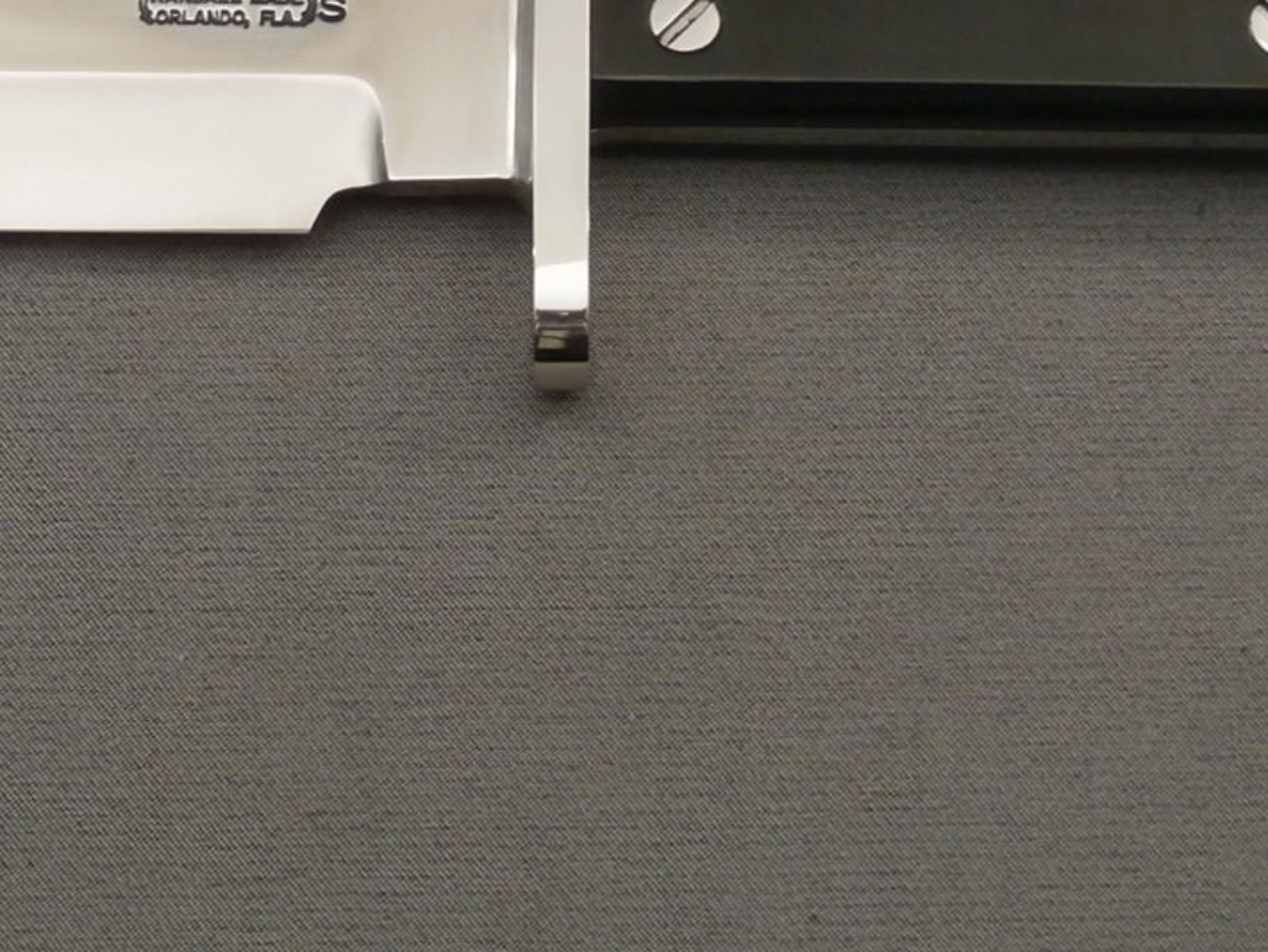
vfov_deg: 19.2
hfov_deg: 25.9
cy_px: 70
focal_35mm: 75
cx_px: 446
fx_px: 2748
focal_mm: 6.6
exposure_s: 1/30
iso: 400
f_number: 3.5
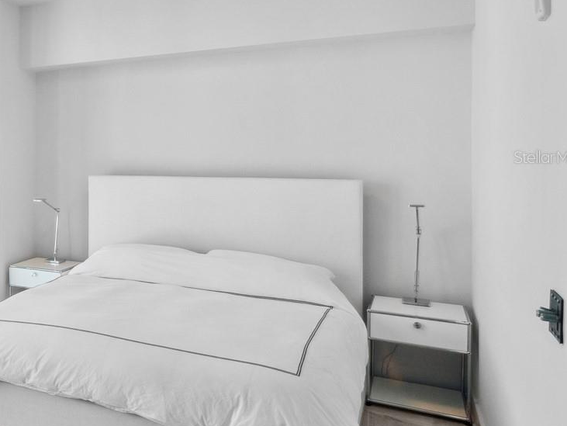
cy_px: 157
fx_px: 1147
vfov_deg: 21.0
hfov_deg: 26.0
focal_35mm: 70
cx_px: -33
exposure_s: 1/125
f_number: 3.7
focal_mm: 16
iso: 1600
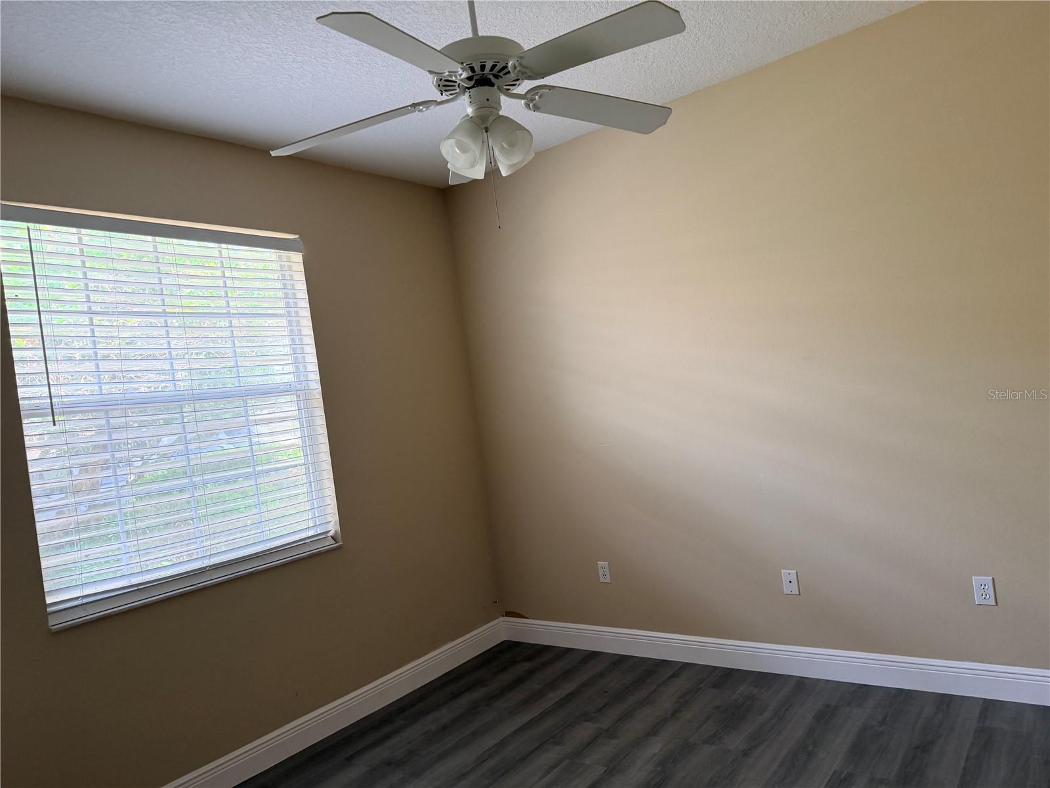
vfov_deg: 56.8
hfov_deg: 71.6
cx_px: 525
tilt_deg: +0.3
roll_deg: +8.6
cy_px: 394
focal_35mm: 24
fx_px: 728
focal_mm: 6.76
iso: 200
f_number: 1.78
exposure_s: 1/139
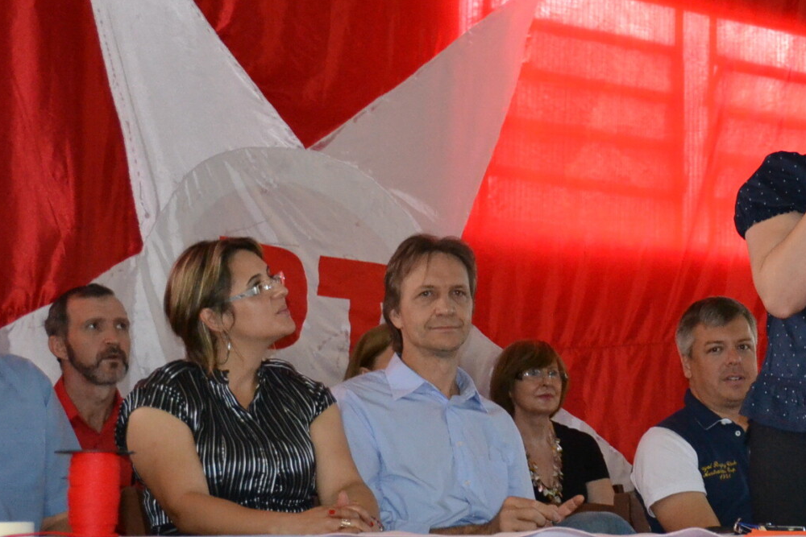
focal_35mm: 96
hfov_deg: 20.9
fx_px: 2149
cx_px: 686
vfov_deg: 14.3
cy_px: 302
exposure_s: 1/60
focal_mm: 32
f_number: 4.8
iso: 2200
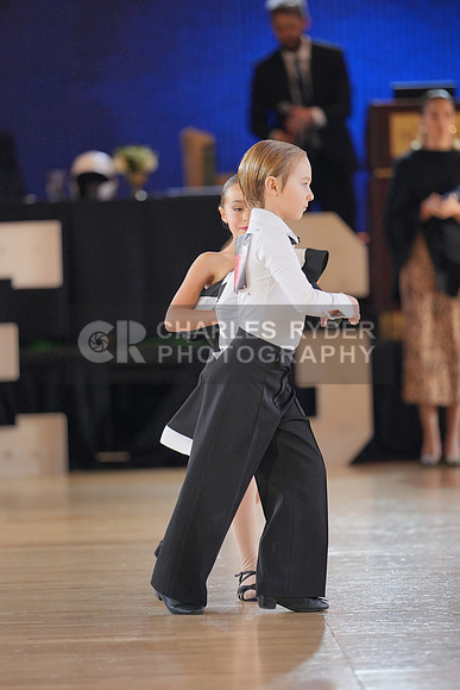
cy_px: 345
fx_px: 3984
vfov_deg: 9.9
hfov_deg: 6.6
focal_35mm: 208
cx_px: 230
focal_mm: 139
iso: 1250
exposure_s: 1/500
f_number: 2
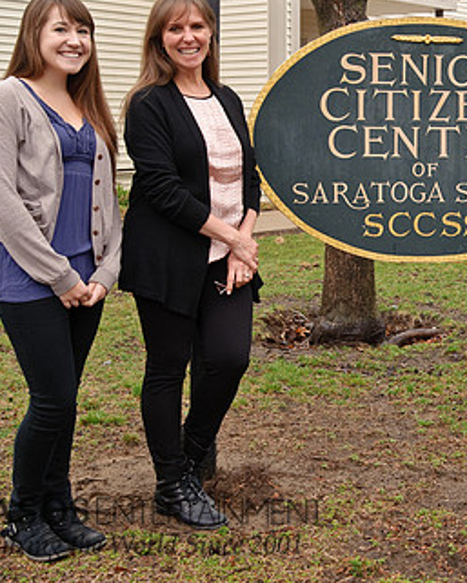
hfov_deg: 24.3
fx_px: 1053
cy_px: 236
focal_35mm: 61
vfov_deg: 30.9
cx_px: 416
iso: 320
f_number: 6.3
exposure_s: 1/60
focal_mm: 36
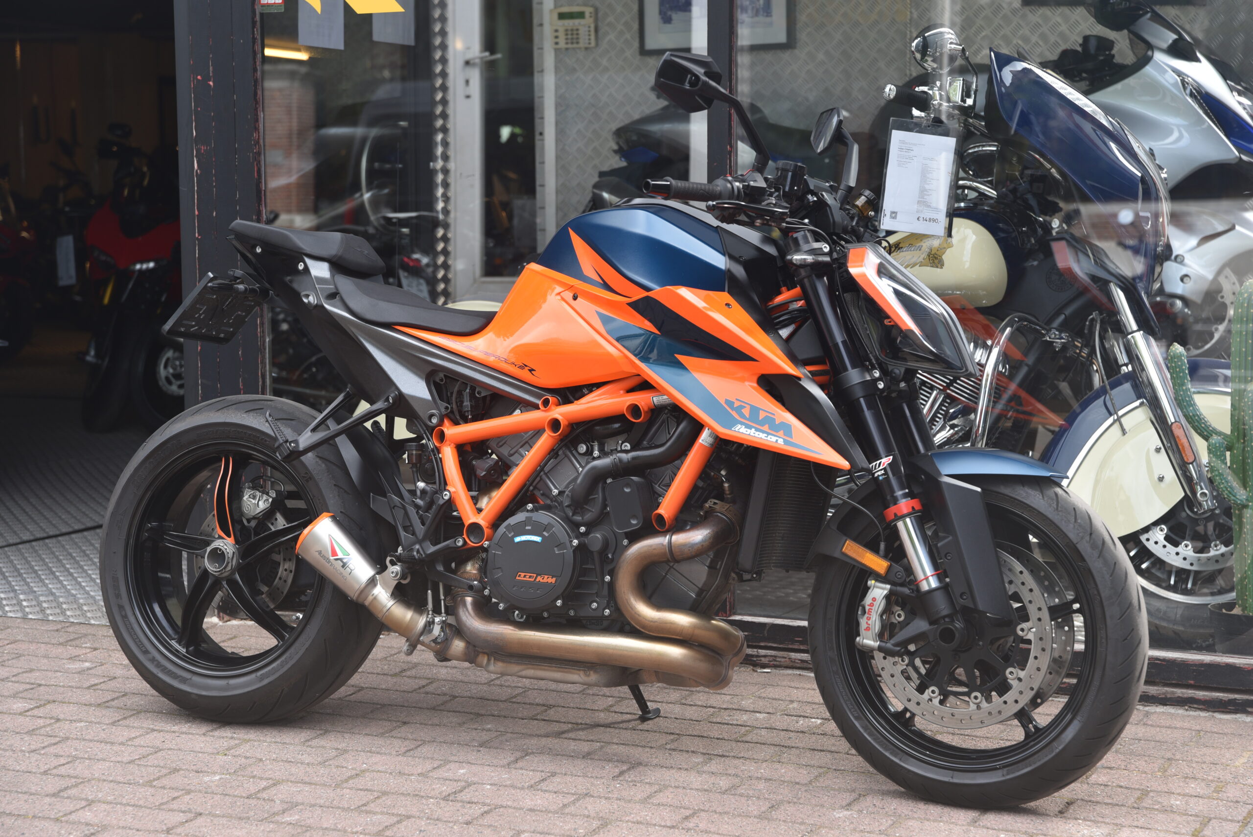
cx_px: 626
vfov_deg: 19.5
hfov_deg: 28.8
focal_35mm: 70
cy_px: 418
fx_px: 2437
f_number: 4.5
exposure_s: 1/80
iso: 100
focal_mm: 70
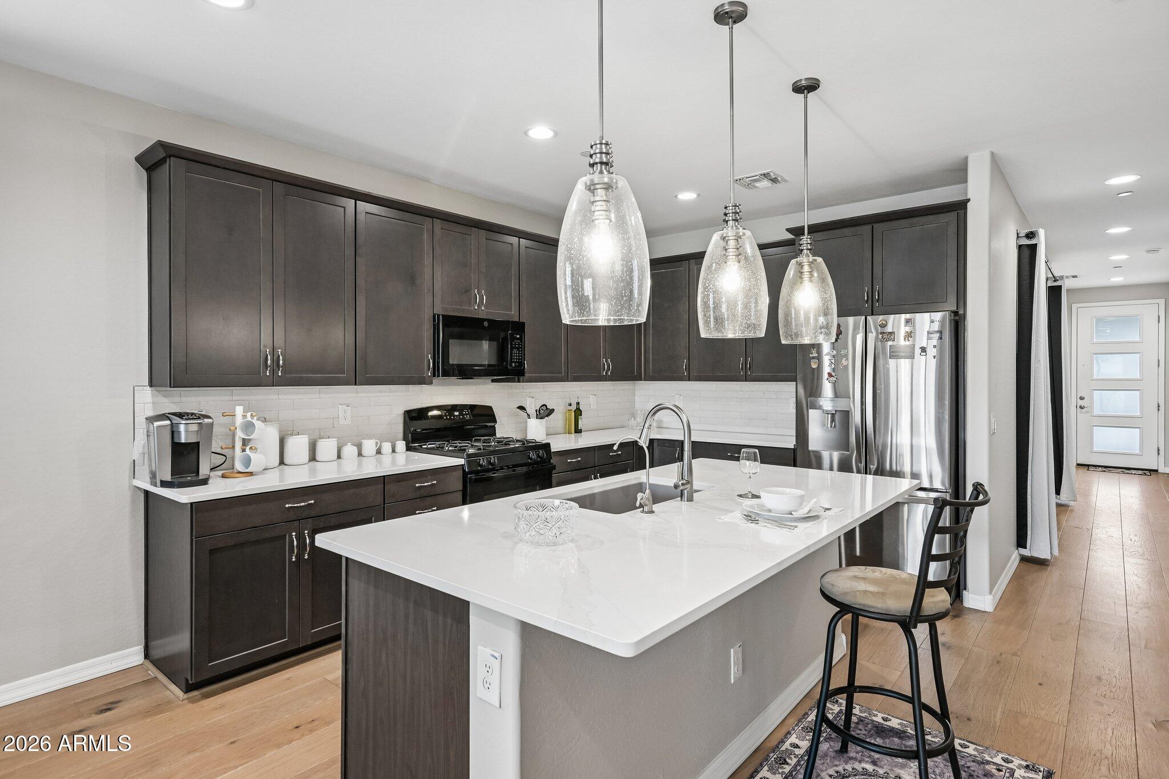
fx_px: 617
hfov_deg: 86.9
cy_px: 390
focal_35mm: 19
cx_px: 584
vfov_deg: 64.5
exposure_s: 1/15
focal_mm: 19
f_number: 8
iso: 640
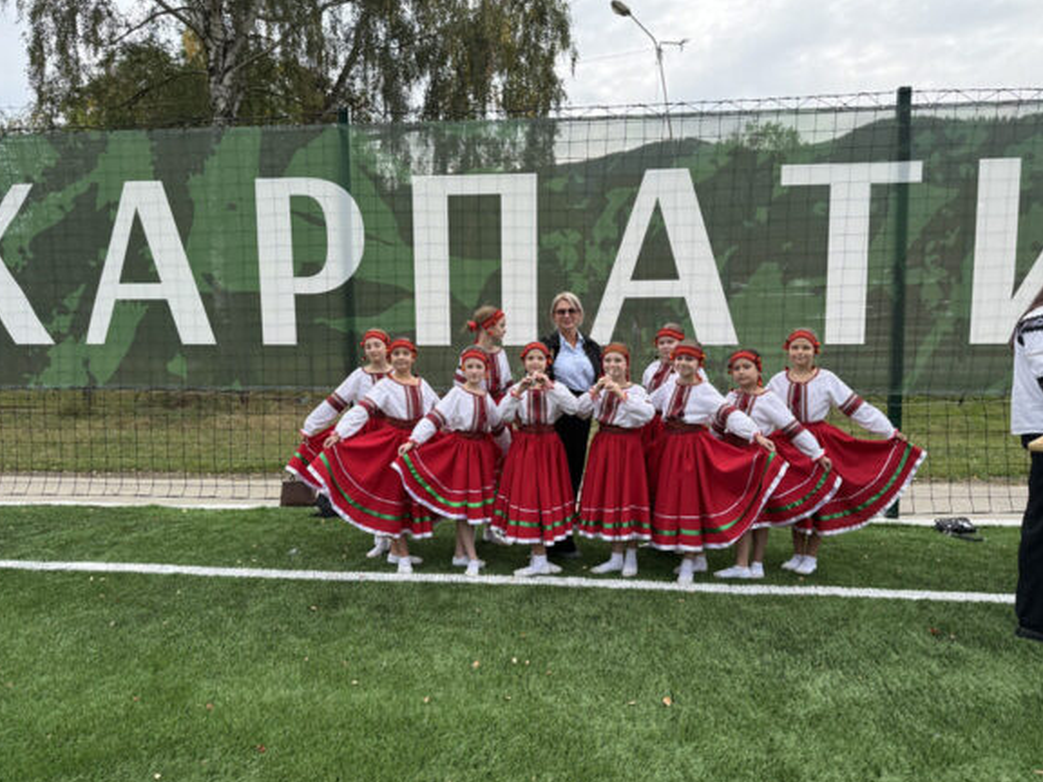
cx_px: 518
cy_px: 387
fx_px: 753
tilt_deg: -5.1
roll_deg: +0.0
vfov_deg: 54.9
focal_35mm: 25
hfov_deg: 69.4
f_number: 1.78
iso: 100
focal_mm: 6.76
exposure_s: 1/2299
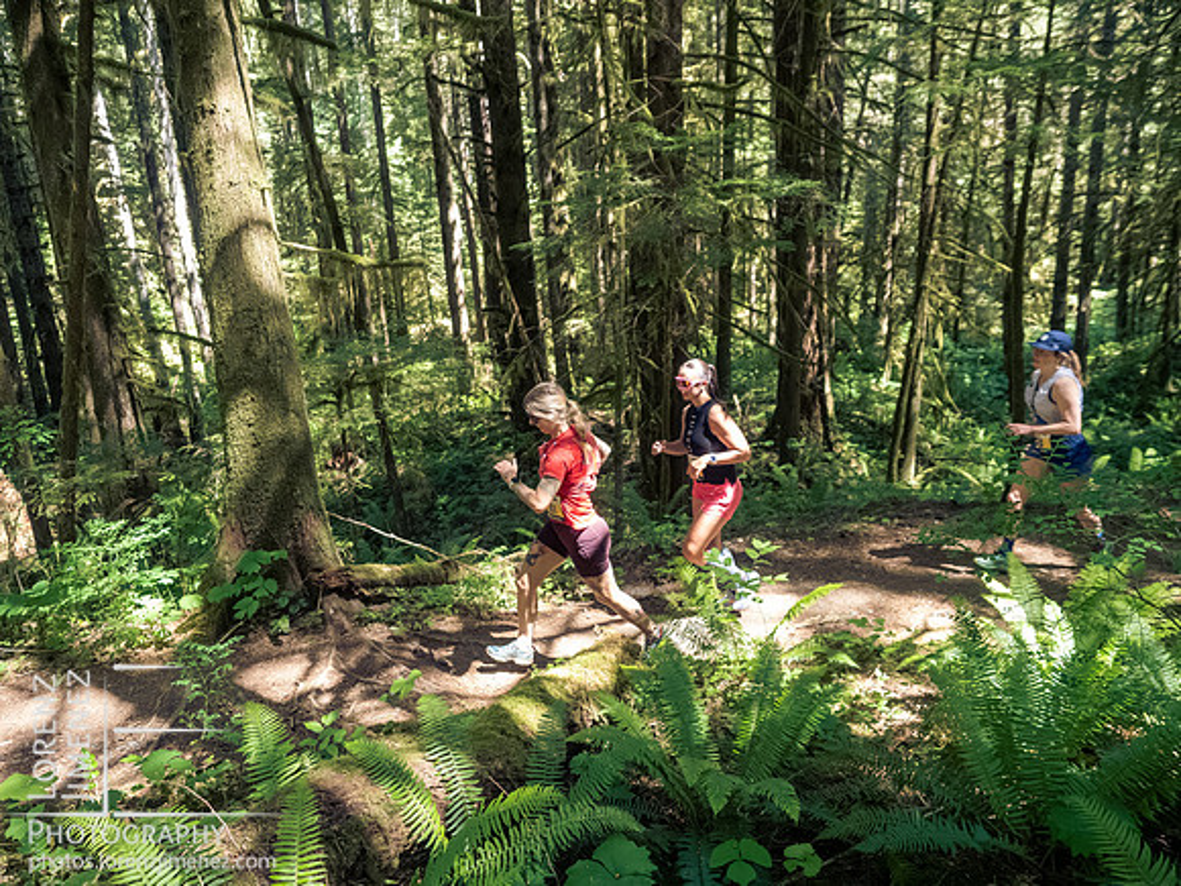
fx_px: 819
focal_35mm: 24
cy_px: 443
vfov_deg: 56.8
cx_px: 590
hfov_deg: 71.6
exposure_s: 1/1000
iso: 4000
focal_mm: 12
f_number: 2.8
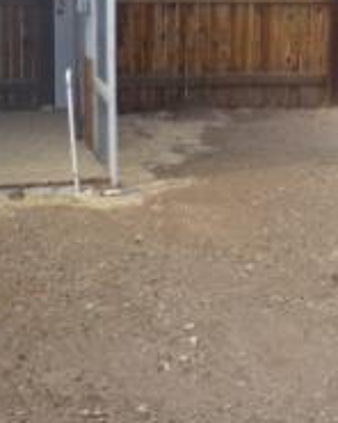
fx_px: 1125
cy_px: 169
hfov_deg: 16.8
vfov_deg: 21.2
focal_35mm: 90
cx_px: 304
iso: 50
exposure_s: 1/317
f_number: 2.9
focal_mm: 6.3
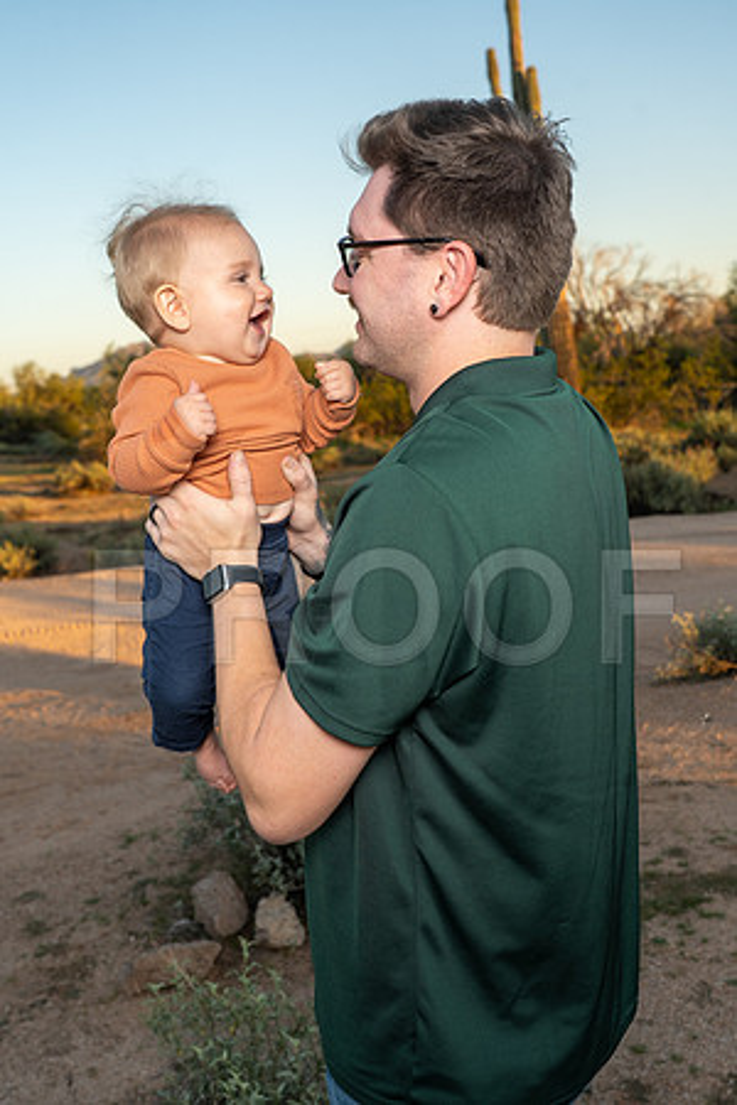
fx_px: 1136
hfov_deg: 35.9
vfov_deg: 51.9
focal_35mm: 37
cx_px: 368
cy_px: 552
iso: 100
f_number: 6.3
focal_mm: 37
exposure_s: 1/160
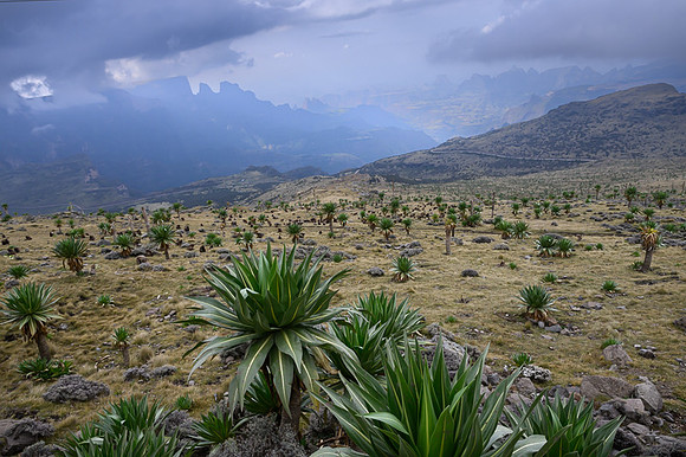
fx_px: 457
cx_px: 343
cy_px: 228
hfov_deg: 73.8
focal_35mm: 24
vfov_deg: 53.1
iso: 640
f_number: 6.3
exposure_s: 1/2000
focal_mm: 24
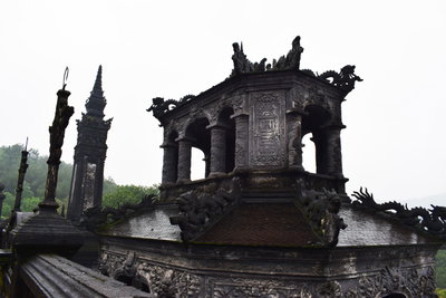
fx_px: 335
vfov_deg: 48.0
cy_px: 149
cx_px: 223
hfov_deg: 67.4
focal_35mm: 27
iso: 400
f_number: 8
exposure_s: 1/80
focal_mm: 18
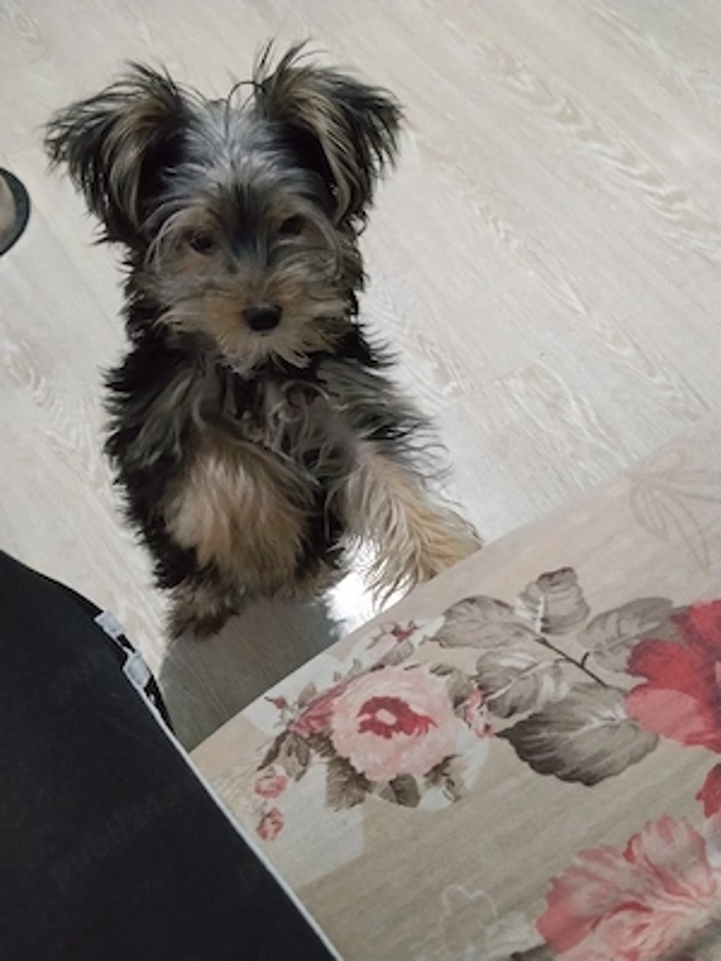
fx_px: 805
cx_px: 360
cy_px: 480
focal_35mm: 29
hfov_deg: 48.2
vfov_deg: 61.7
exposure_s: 1/20
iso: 1000
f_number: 1.8
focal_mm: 4.22
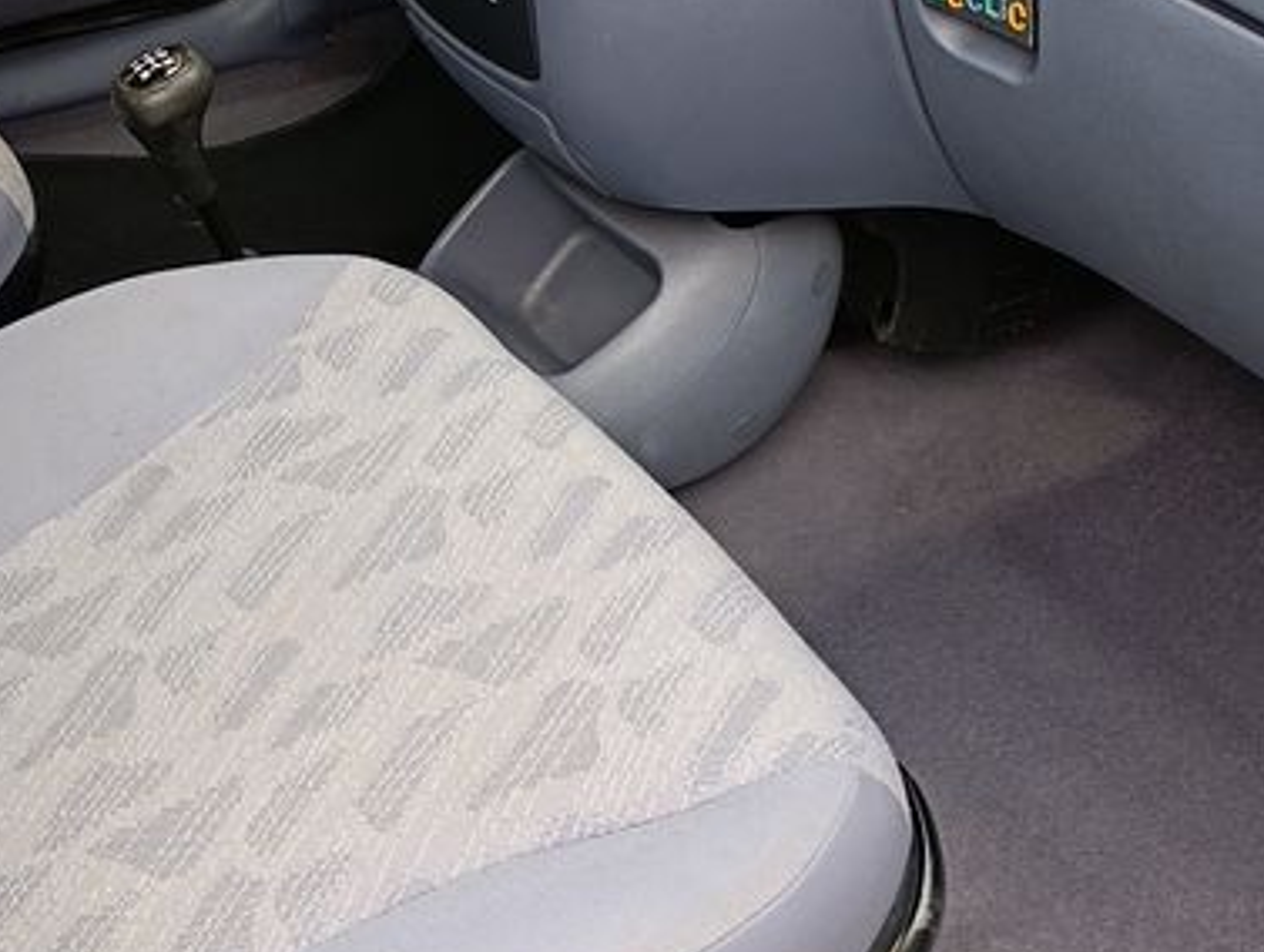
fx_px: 2231
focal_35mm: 61
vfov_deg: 23.5
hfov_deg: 30.6
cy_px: 116
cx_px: 205
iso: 224
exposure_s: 1/100
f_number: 1.65
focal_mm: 6.11
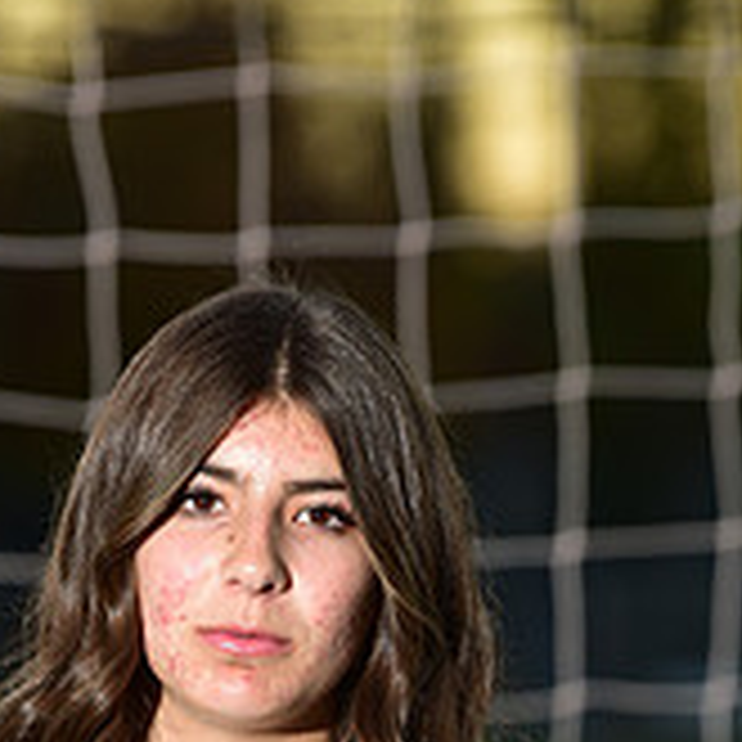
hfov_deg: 2.9
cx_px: 227
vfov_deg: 2.9
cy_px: 1057
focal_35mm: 597
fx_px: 14478
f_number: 5
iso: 200
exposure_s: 1/200
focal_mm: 200
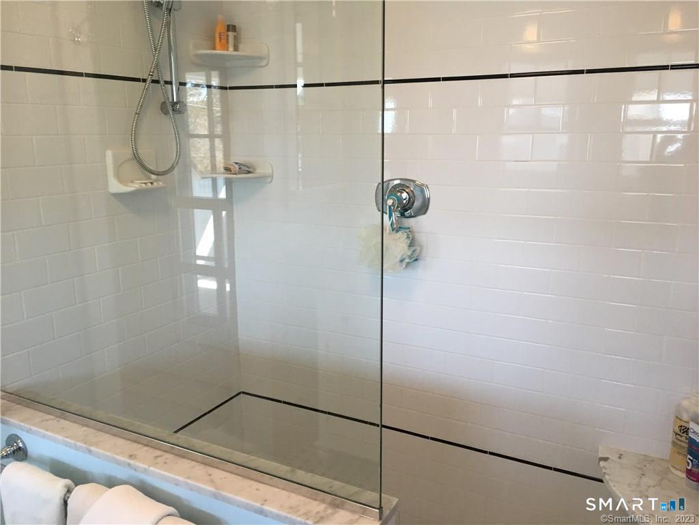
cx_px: 350
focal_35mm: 29
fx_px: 586
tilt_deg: -10.6
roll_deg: +0.4
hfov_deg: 61.7
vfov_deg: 48.2
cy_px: 262
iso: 40
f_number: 2.2
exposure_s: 1/30
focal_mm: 4.15
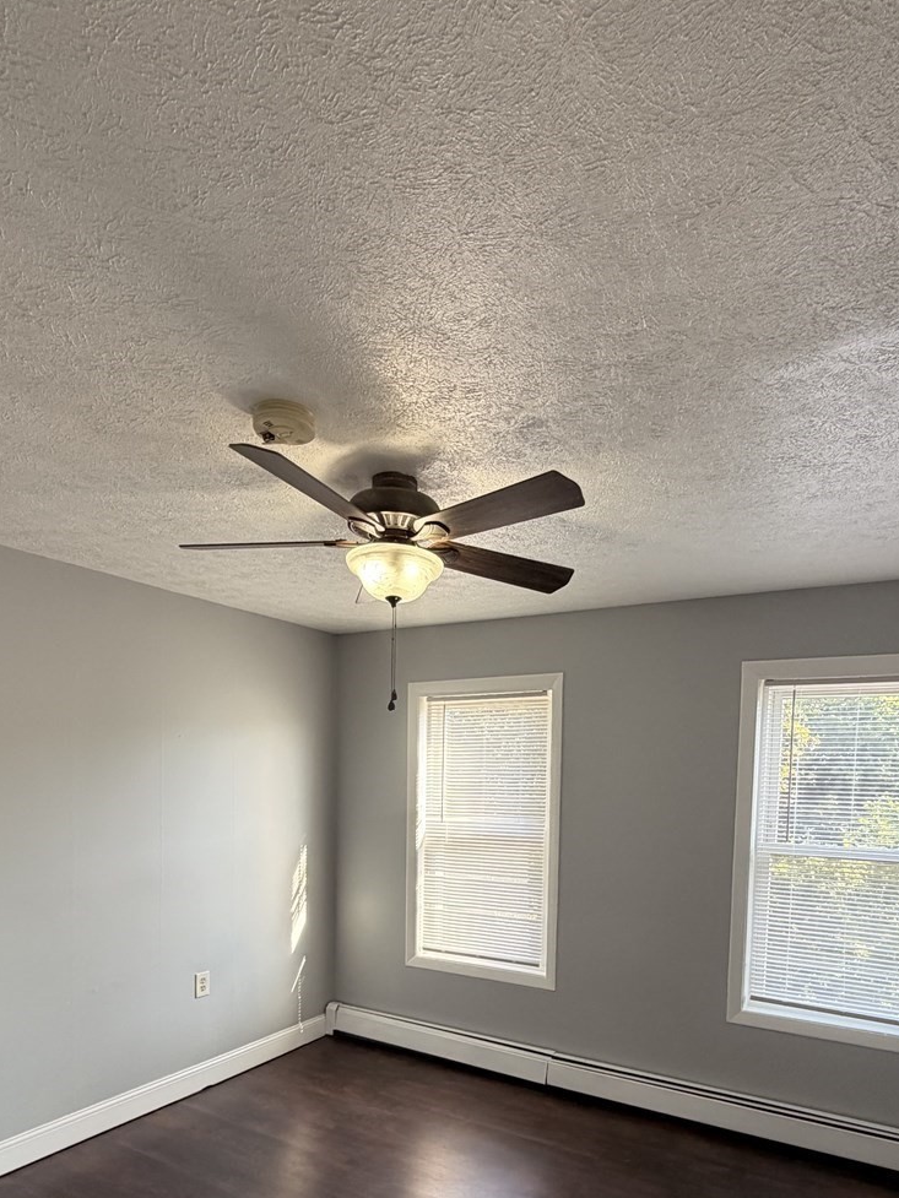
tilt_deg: -3.4
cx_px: 484
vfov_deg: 73.1
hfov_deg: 61.0
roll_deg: -1.5
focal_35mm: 22
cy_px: 835
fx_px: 762
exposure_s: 1/120
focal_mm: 2.22
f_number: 2.2
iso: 160
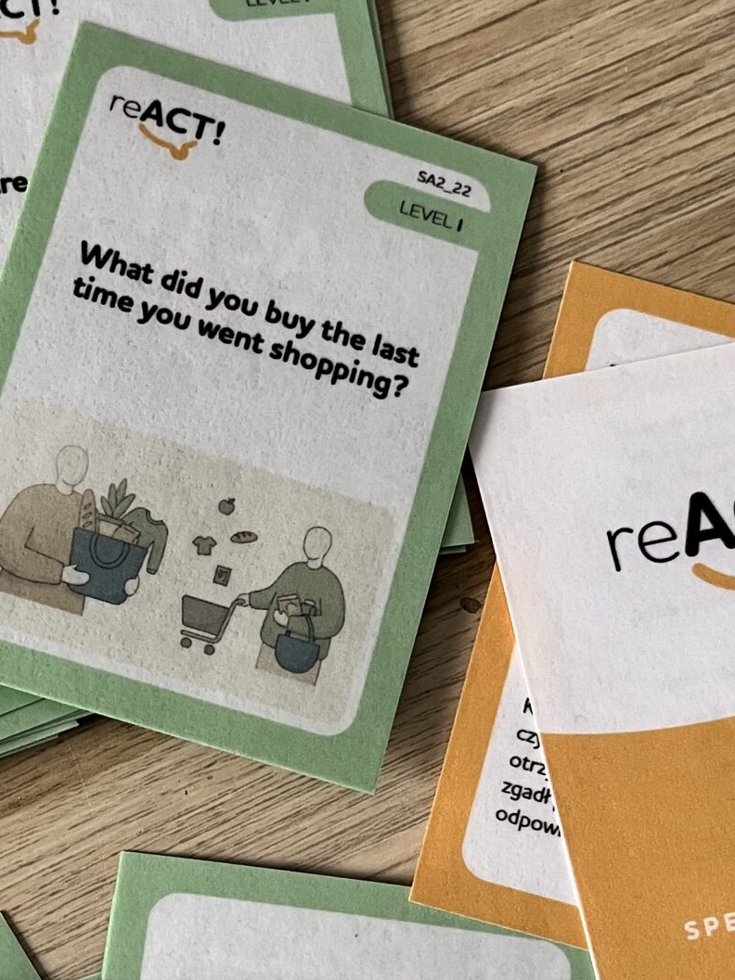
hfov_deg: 23.1
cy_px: 951
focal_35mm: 63
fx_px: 1785
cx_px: 203
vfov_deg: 29.0
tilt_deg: -82.6
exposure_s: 1/52
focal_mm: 5.1
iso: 200
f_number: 1.6
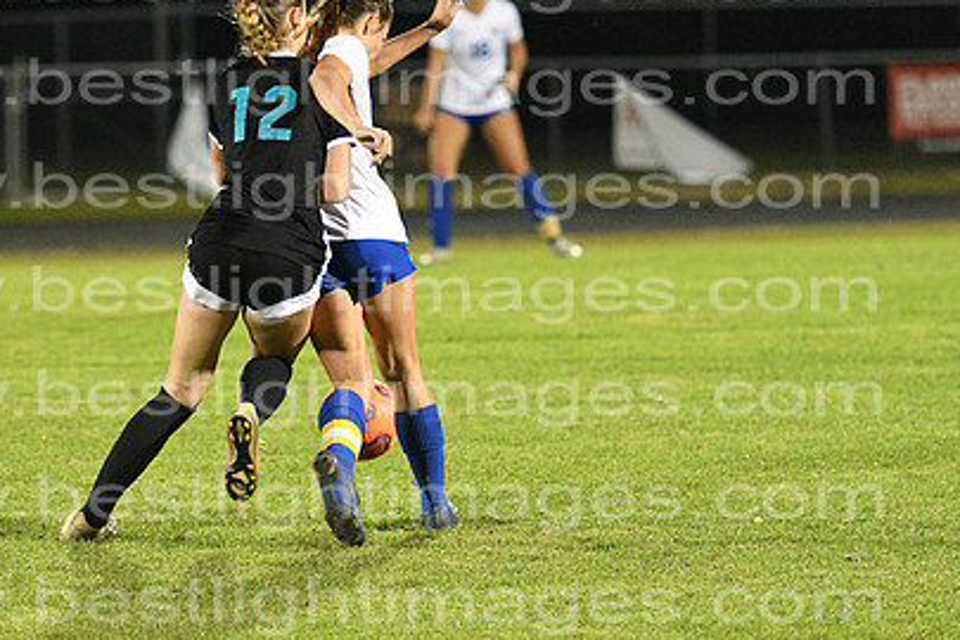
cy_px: 243
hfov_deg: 6.4
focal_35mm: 322
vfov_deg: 4.3
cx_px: 346
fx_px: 8586
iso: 7200
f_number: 2.8
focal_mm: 150
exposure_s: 1/800
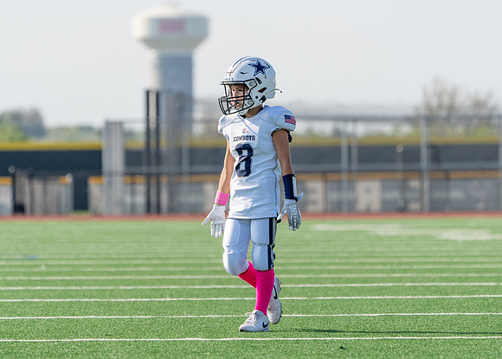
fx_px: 4996
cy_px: 189
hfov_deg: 5.8
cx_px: 245
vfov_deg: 4.1
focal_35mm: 350
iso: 200
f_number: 5.6
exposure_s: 1/1000
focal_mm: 282
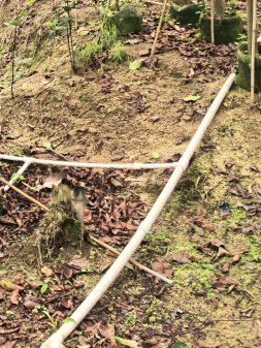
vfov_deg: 22.9
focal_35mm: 76
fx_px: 764
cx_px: -125
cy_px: -103
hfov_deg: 17.5
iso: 50
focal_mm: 5.75
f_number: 1.4
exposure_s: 1/380
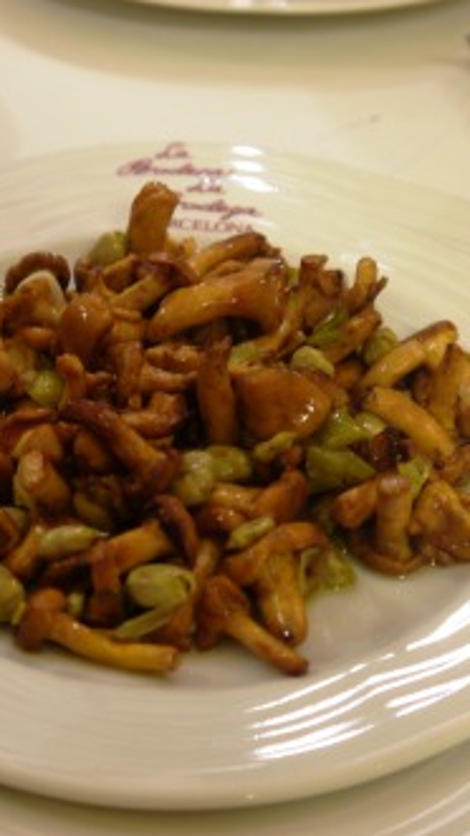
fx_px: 1375
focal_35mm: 62
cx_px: 152
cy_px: 414
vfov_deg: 33.8
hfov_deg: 19.3
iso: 400
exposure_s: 1/8
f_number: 4.3
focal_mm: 21
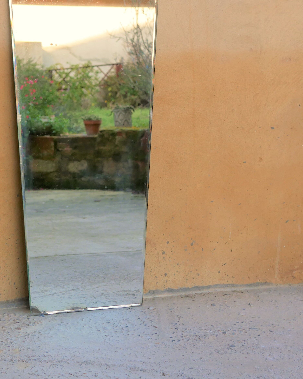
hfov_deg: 19.7
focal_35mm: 77
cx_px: 68
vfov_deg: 24.6
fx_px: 863
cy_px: 114
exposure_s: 1/400
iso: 200
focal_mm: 20
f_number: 3.2
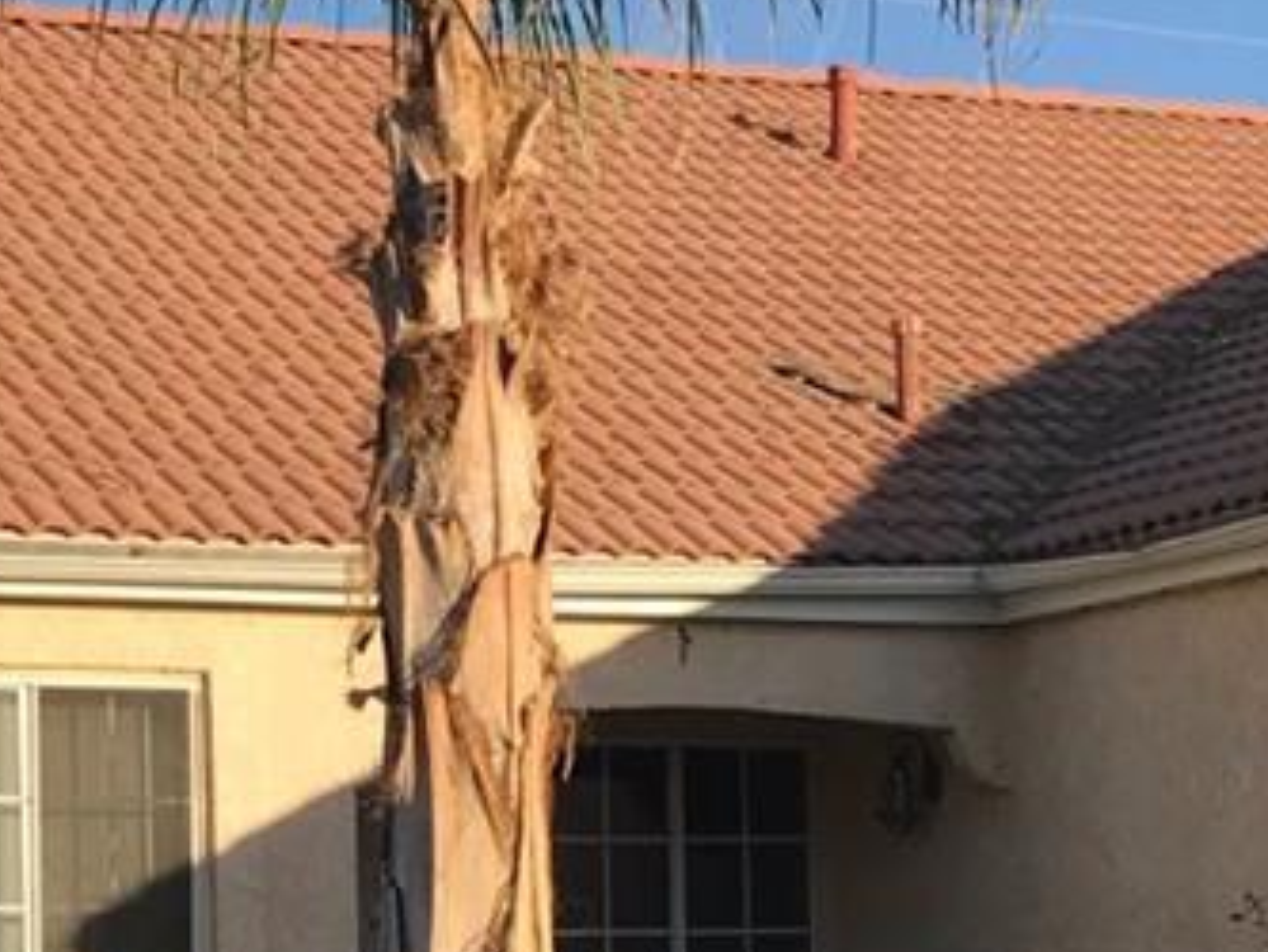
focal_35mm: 126
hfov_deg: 15.6
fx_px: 4617
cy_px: 1017
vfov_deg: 11.6
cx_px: 849
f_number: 1.8
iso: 20
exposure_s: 1/1953
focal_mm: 3.99
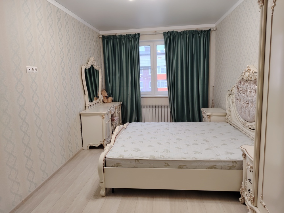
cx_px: 142
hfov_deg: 71.6
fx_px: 197
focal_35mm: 24
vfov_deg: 56.8
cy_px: 106
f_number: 1.75
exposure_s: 1/50
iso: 797
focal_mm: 5.25
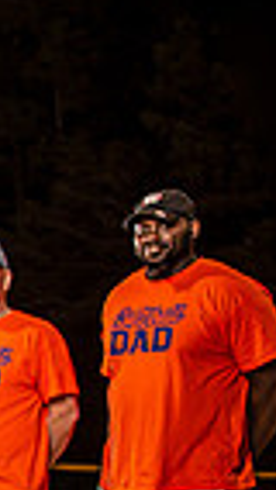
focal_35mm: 126
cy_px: 504
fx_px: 1637
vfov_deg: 16.6
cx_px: -569
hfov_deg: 8.1
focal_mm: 28
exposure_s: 1/100
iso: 64
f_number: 4
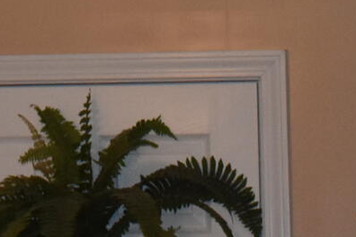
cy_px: -443
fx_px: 2245
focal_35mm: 227
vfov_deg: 5.7
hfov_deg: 9.0
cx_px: 3
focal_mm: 20
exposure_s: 1/200
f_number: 4.5
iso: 800
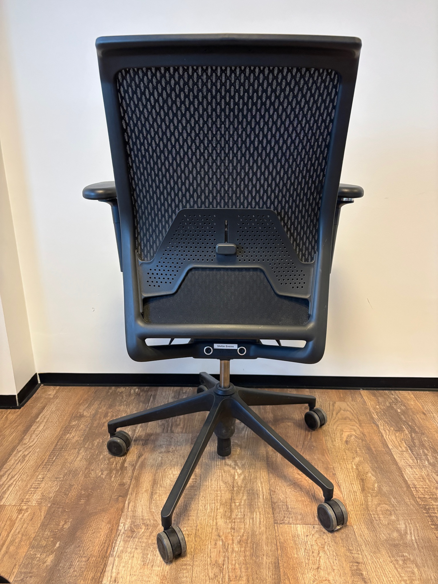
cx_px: 219
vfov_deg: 67.3
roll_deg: -1.0
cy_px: 292
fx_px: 439
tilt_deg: -19.1
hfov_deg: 53.1
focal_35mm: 26
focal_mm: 5.96
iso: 400
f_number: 1.6
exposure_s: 1/50
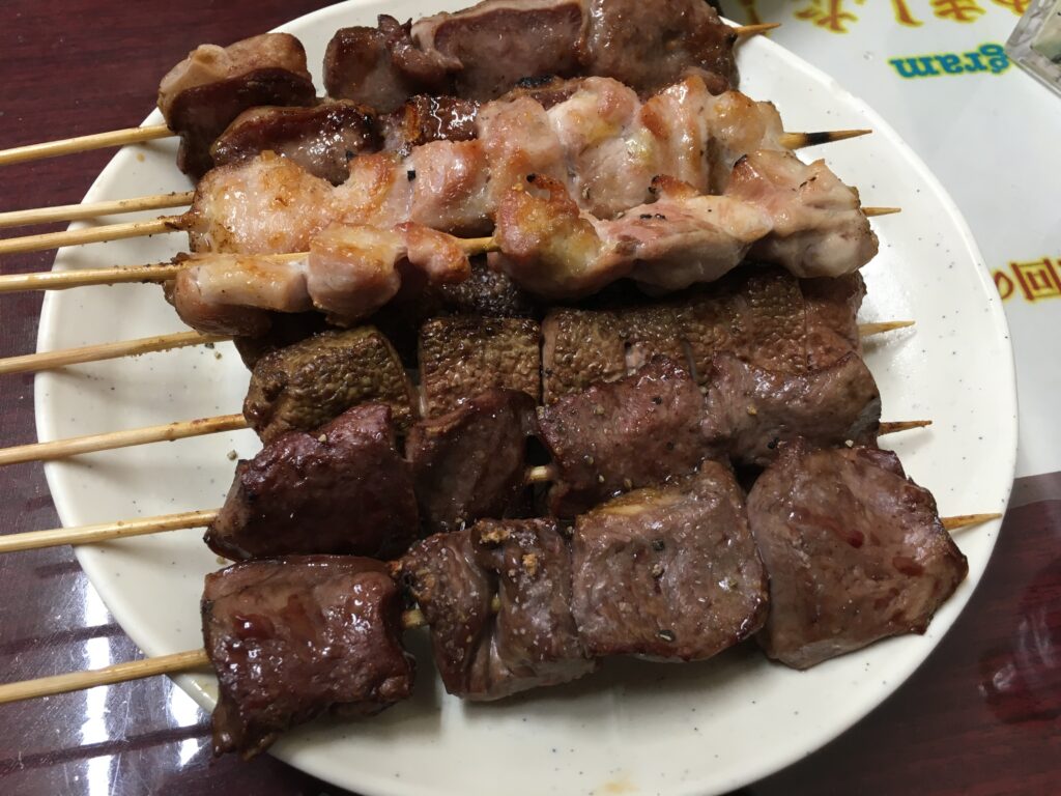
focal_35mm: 29
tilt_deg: -60.9
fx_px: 889
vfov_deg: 48.2
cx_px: 530
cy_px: 398
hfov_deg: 61.7
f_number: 2.2
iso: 100
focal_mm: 4.15
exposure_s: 1/33
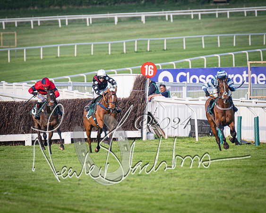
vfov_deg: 1.9
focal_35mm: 813
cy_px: 126
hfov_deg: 2.4
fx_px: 6394
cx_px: 118
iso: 400
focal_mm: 280
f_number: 4
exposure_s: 1/1600
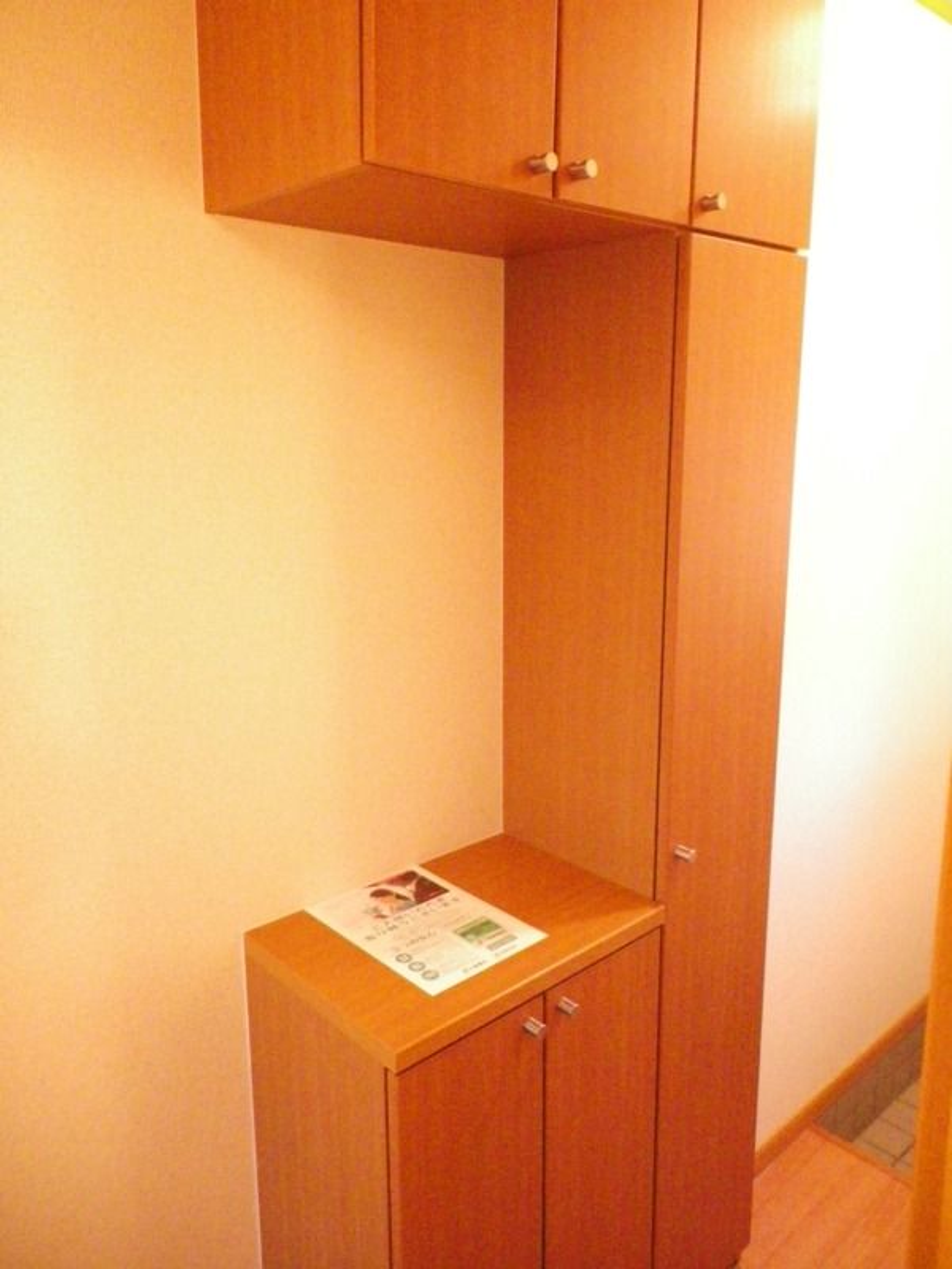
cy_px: 634
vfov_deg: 63.4
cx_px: 476
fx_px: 1027
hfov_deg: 49.7
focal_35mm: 28
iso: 1250
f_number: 2.6
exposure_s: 1/60
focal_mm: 4.9
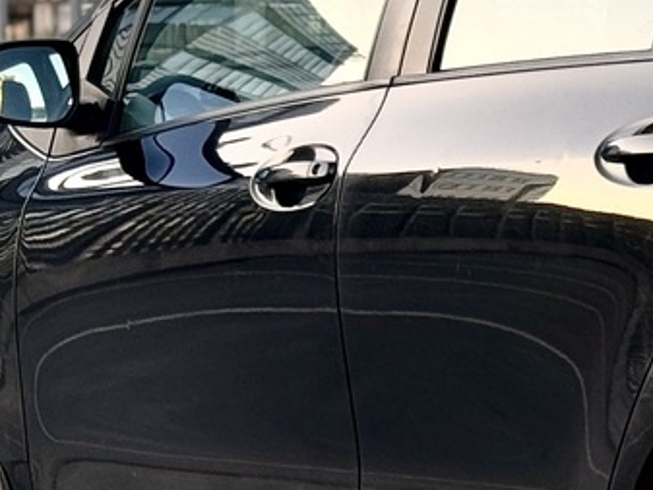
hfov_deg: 8.5
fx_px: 4303
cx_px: 903
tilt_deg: -3.3
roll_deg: +0.5
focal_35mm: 228
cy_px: 250
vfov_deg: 6.5
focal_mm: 6.76
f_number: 1.78
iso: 64
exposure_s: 1/265
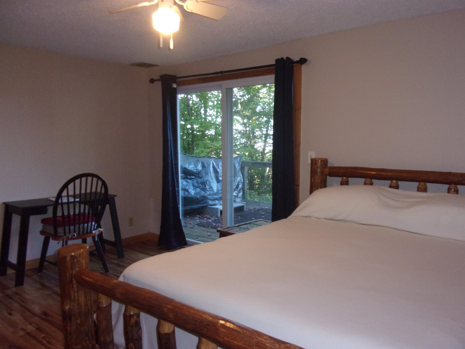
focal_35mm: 28
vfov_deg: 49.7
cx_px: 232
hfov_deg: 63.4
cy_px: 174
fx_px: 376
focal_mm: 5.1
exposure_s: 1/34
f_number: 3.9
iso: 320
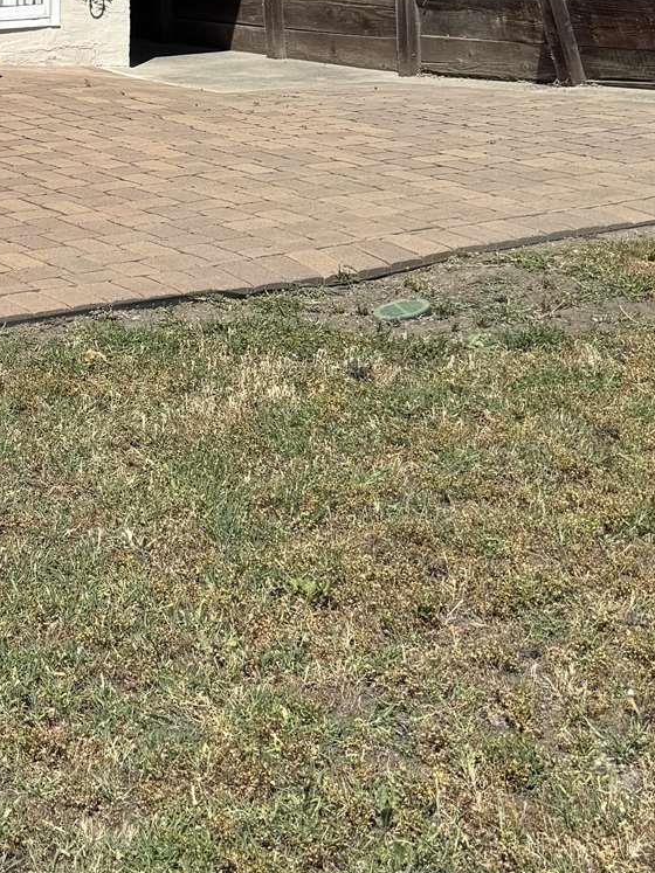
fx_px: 1867
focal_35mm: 74
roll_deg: -0.7
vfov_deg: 25.6
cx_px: -243
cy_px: 97
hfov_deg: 18.3
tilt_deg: -10.1
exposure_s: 1/4608
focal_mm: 6.76
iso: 80
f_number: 1.78
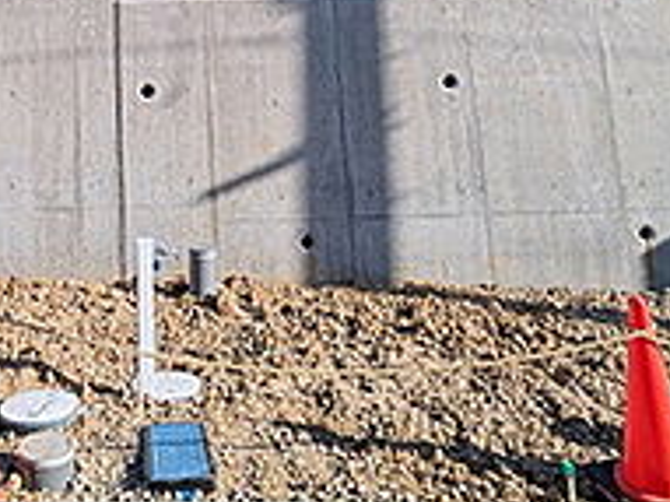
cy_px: -133
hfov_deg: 41.2
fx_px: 851
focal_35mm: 44
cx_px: 137
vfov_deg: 27.8
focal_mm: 1.83
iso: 49
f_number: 2.2
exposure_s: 1/1887
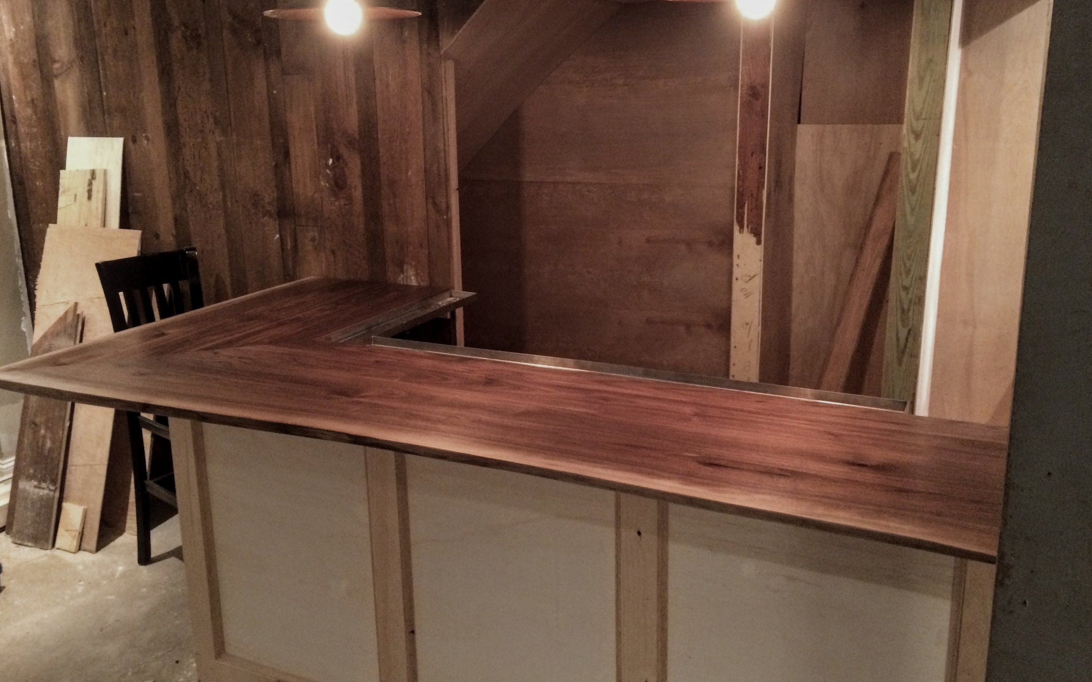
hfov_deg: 61.2
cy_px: 303
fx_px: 923
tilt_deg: -13.1
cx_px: 545
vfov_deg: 40.5
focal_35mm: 31
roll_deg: +1.0
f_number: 2.2
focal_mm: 4.15
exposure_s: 1/15
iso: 320
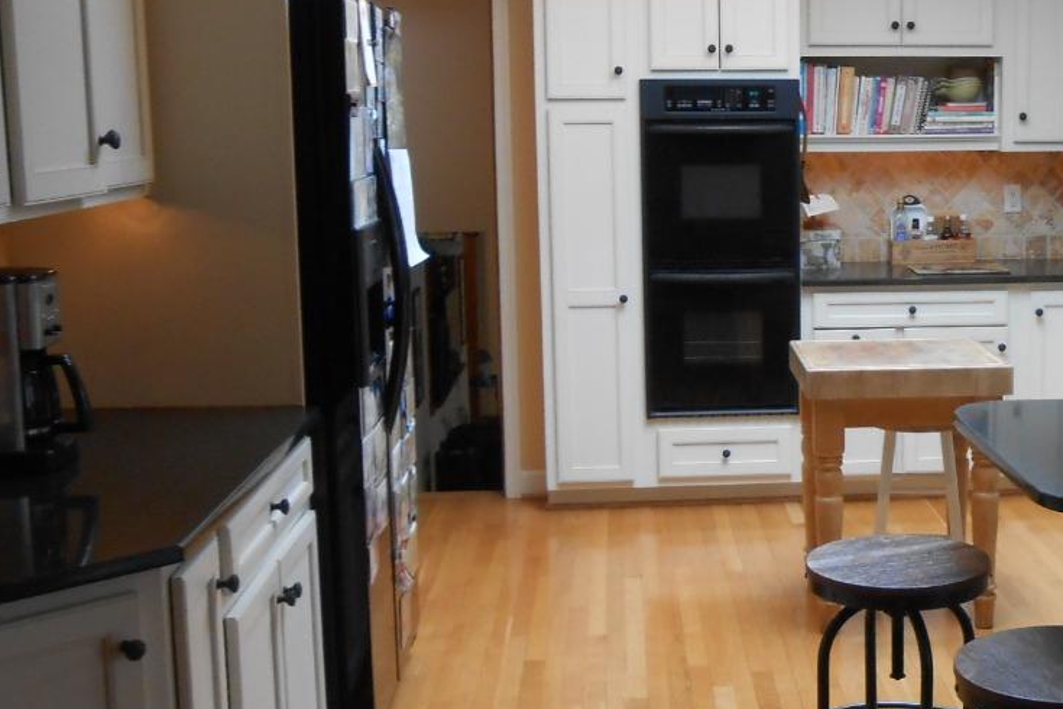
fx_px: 1565
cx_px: 811
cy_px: 349
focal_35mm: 53
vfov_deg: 25.5
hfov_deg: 36.5
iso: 200
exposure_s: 1/30
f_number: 3.5
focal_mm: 4.6
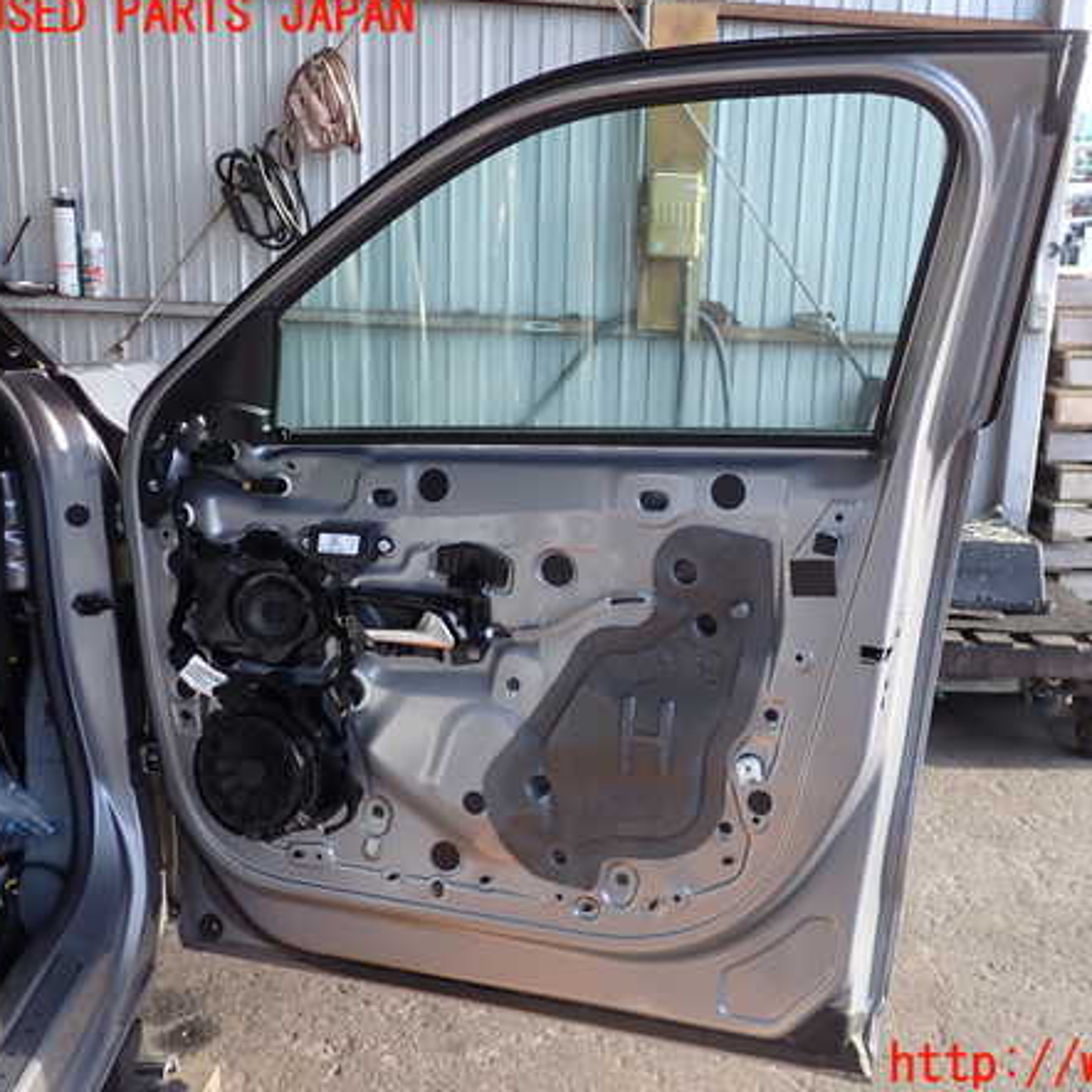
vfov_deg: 46.0
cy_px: 541
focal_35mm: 36
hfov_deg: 45.5
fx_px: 1285
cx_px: 707
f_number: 2.3
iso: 100
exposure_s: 1/160
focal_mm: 5.4
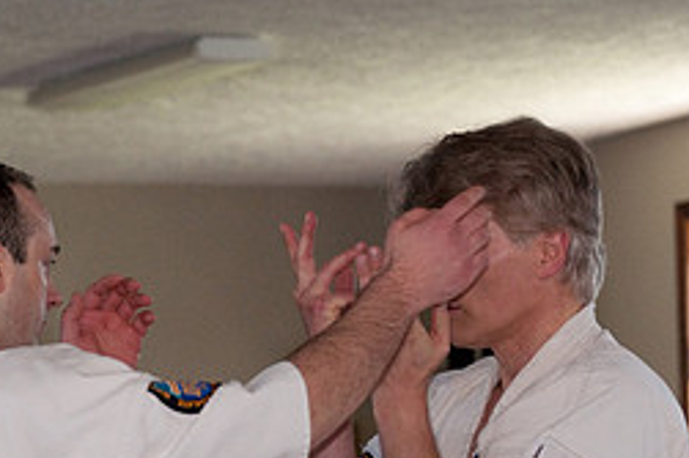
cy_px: 388
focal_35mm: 319
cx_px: 318
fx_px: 6101
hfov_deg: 6.5
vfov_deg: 4.3
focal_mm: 92
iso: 800
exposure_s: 1/200
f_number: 4.5
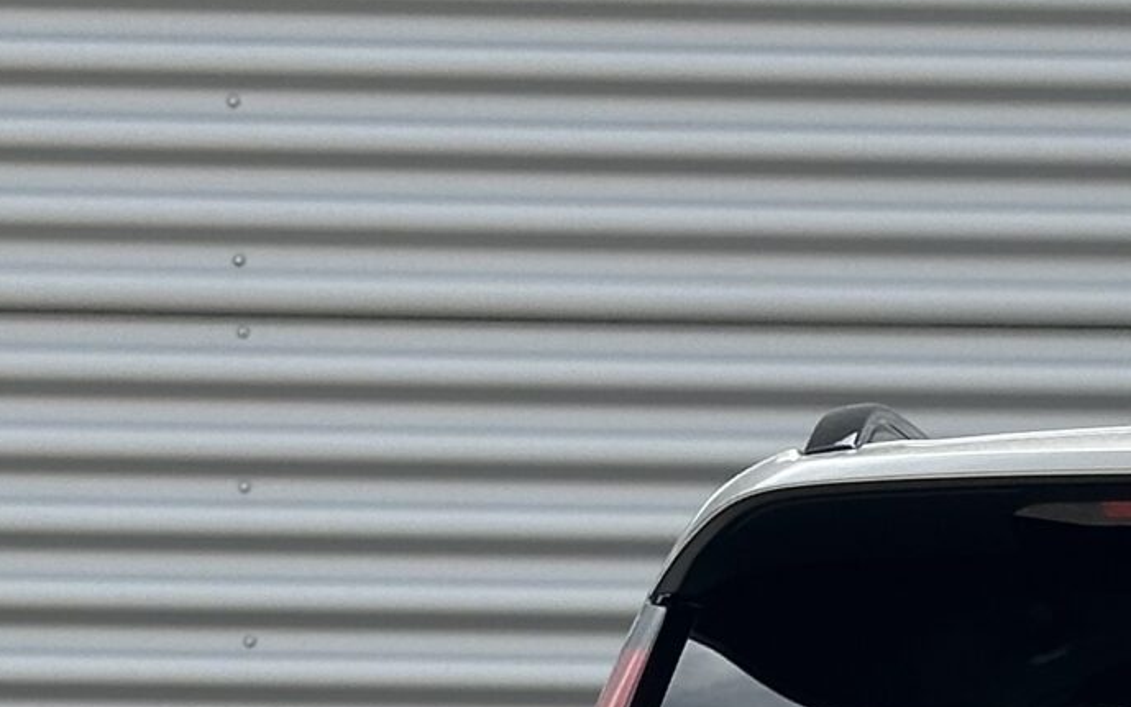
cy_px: 1542
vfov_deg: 6.7
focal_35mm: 189
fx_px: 5827
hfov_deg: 10.7
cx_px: 1643
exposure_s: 1/2597
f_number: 1.78
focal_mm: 6.86
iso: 64
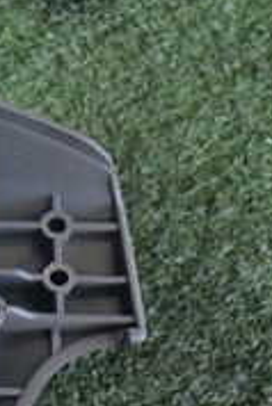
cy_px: 358
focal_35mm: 105
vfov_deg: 19.1
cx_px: -398
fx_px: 1188
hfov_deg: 10.9
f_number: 2.3
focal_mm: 5.4
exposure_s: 1/50
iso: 200
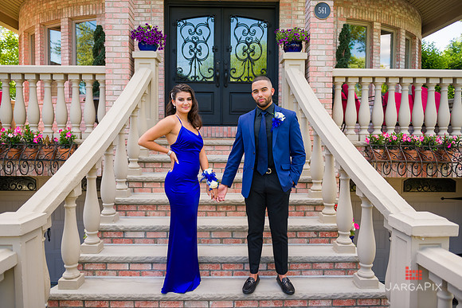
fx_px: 359
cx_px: 231
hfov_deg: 65.5
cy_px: 154
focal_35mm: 28
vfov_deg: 46.4
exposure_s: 1/400
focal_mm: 28
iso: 200
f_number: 3.2
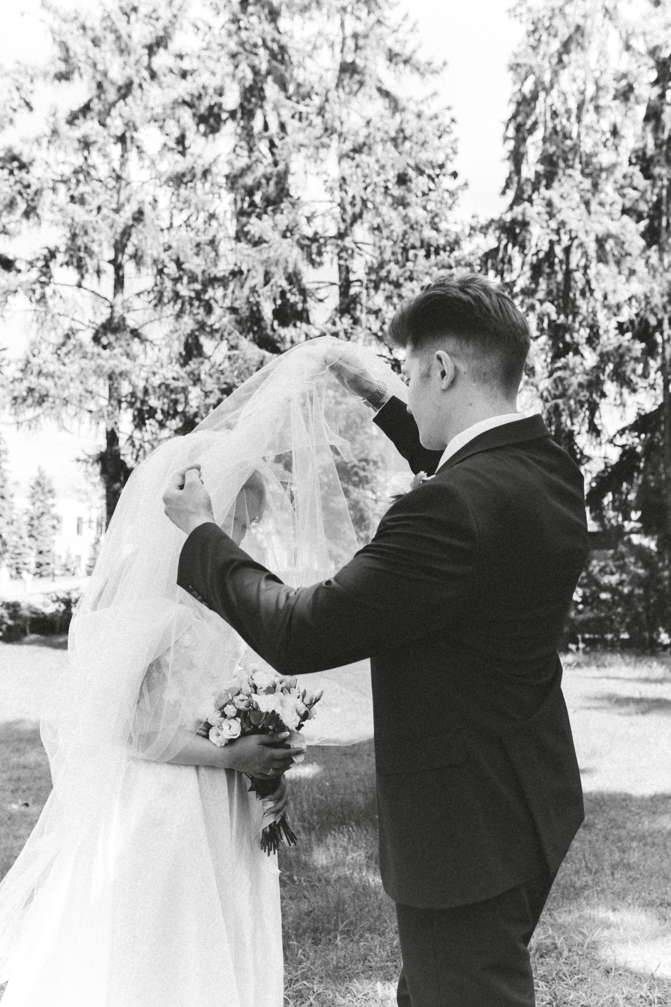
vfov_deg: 54.4
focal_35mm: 35
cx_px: 336
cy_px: 504
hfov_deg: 37.9
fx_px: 978
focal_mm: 35
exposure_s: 1/500
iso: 320
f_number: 4
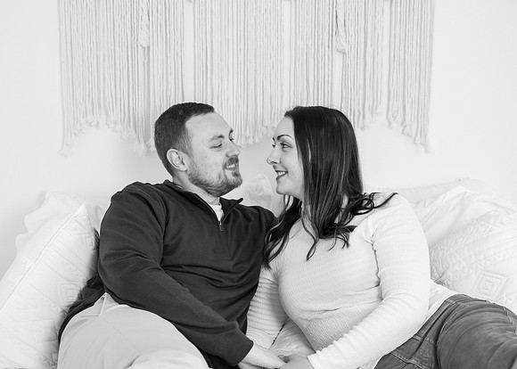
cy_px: 185
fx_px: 915
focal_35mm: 62
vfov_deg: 22.8
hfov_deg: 31.5
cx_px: 240
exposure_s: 1/320
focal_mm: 59
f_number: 4
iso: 2500
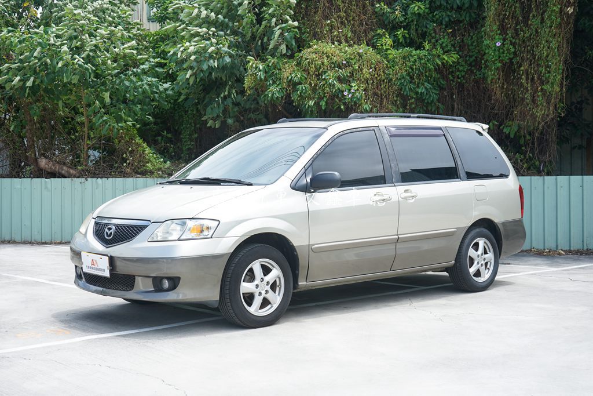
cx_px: 296
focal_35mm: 47
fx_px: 774
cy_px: 198
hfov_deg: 41.9
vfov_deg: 28.7
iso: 100
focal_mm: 47
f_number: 7.1
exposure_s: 1/125
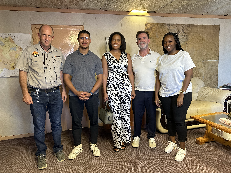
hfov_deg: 71.6
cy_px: 86
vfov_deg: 56.8
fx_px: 160
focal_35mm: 24
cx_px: 116
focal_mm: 6.86
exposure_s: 1/50
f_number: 1.78
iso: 400
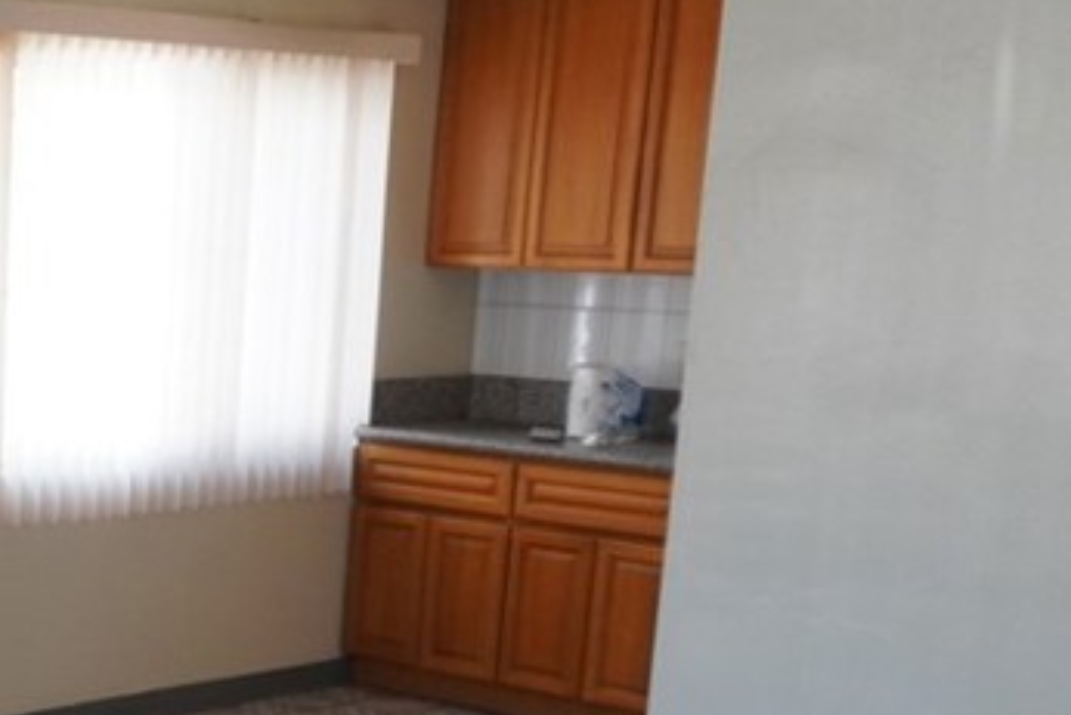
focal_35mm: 71
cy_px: 706
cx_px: -347
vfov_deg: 18.7
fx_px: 2113
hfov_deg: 24.5
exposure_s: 1/160
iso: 800
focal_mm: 16
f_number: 4
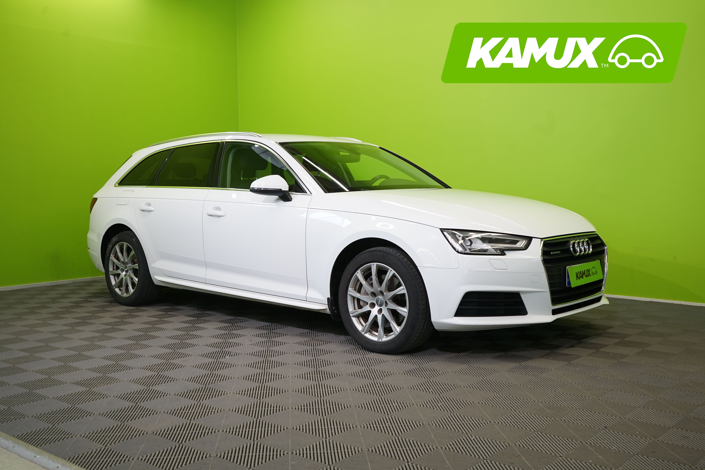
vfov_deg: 35.9
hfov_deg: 51.9
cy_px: 235
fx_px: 725
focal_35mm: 37
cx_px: 352
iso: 400
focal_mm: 37
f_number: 6.3
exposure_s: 1/40
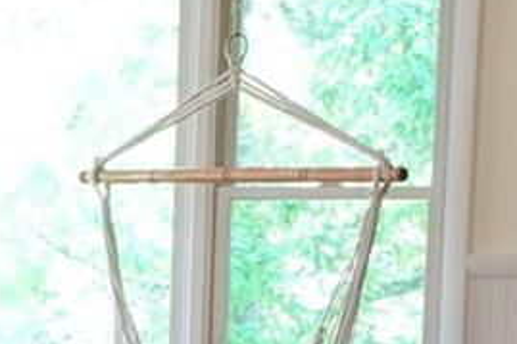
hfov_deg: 10.9
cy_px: 674
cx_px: -231
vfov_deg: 7.2
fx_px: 2626
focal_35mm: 183
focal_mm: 9.4
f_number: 3.2
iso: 125
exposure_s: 1/6
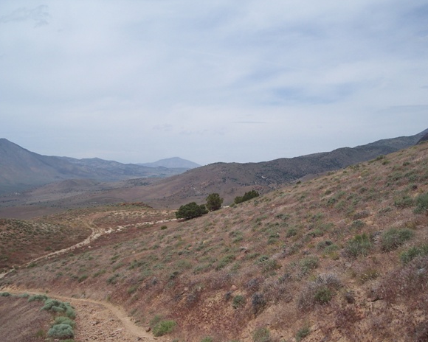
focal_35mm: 42
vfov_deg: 35.7
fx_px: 532
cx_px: 219
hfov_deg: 43.8
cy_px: 172
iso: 100
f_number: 5.6
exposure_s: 1/750
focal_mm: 8
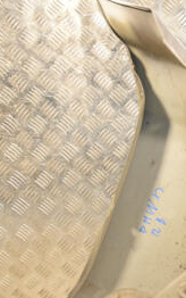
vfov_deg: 32.4
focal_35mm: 63
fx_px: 510
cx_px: 323
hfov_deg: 17.3
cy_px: 169
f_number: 5
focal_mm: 18
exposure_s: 1/200
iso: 800
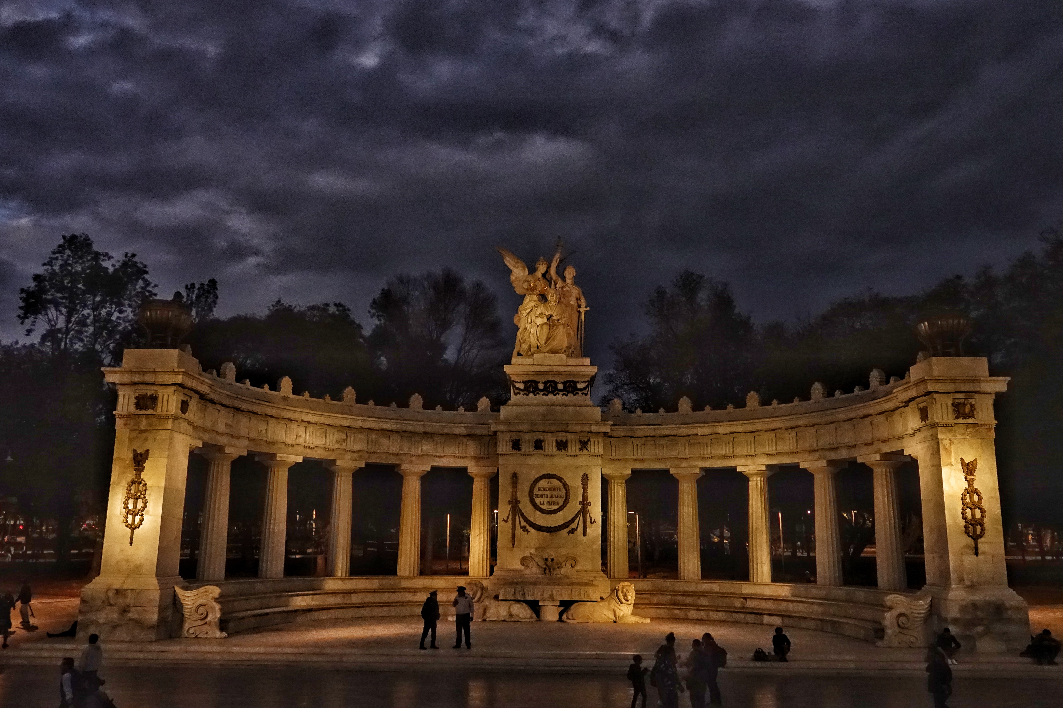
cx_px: 533
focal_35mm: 28
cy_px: 356
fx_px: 827
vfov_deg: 46.4
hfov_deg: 65.5
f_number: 2.8
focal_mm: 9.99
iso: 1600
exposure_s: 1/250
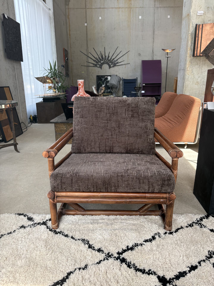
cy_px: 143
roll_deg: +0.6
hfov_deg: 53.1
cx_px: 107
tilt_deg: -15.2
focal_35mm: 26
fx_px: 214
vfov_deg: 67.3
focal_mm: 5.96
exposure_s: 1/241
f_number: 1.6
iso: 64
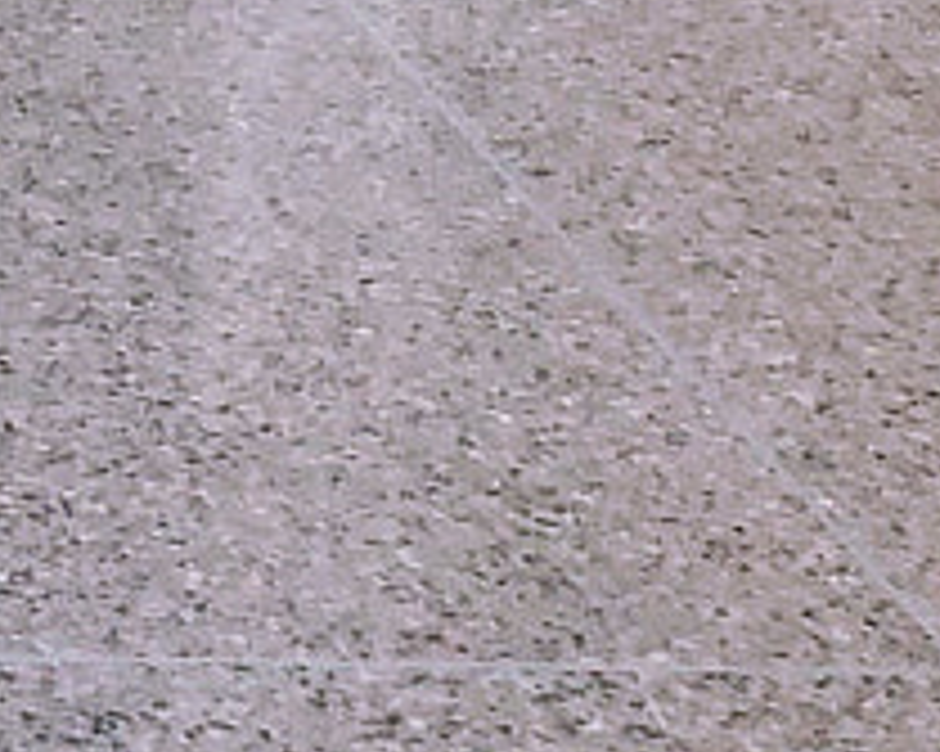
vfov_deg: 6.5
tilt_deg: -7.2
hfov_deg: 8.1
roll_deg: -1.2
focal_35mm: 217
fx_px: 6034
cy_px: -1472
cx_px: -1448
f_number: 1.8
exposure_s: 1/120
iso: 32
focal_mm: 3.99
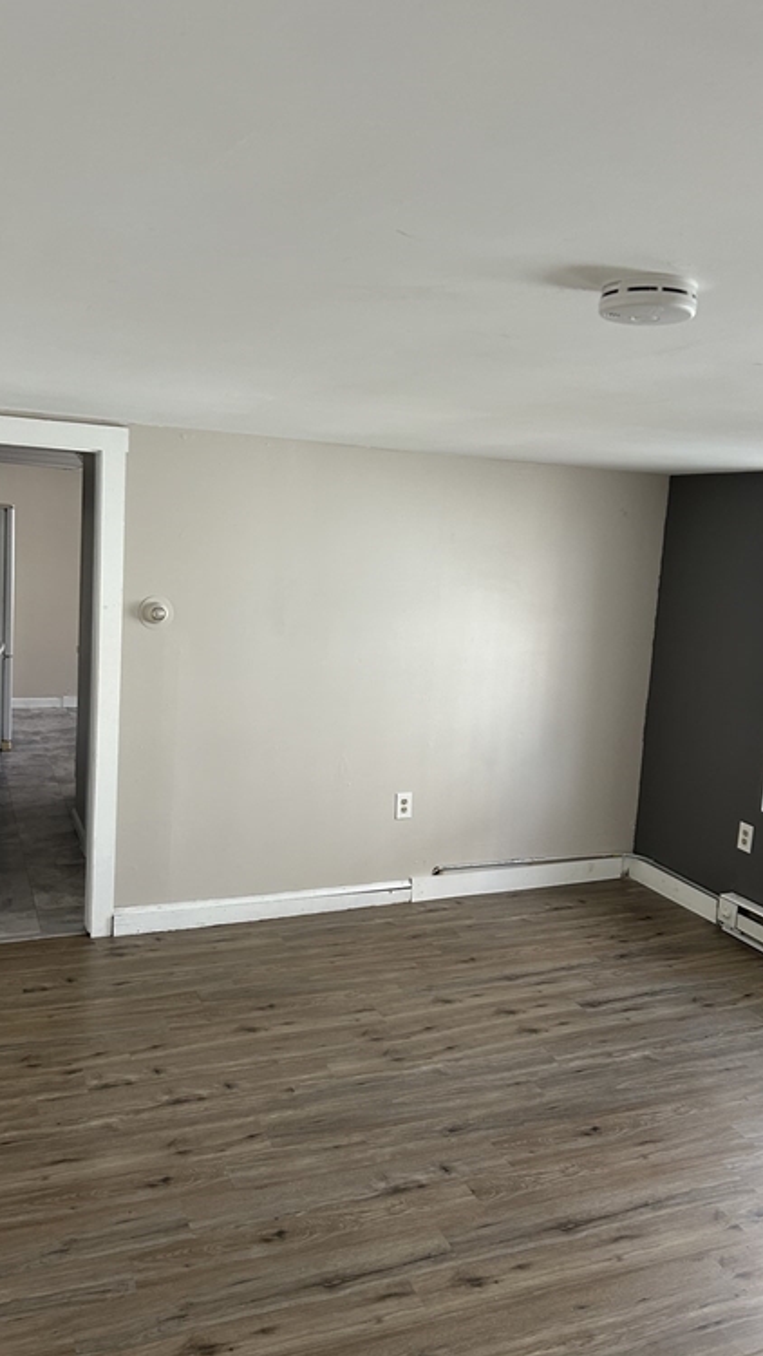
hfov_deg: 40.2
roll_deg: -4.8
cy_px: 680
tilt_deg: -8.9
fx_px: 1043
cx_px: 369
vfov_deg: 66.1
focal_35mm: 29
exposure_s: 1/92
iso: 125
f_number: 1.5
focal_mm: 5.7
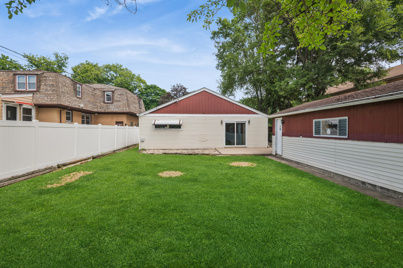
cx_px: 202
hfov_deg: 93.3
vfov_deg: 70.4
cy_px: 134
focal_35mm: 17
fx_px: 190
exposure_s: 1/160
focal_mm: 17
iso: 400
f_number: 11
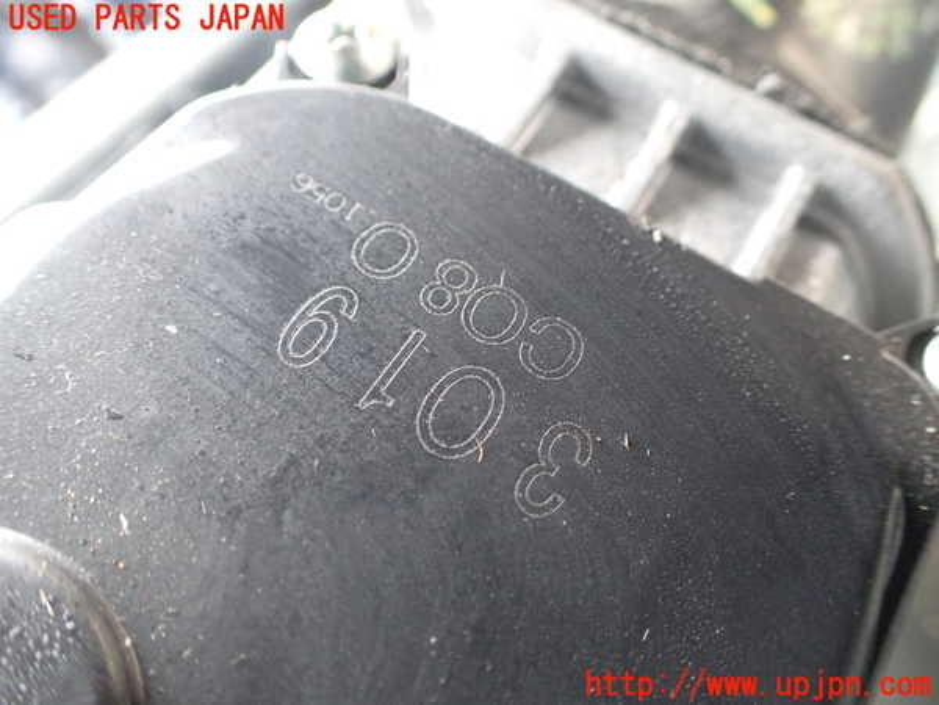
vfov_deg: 46.8
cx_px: 470
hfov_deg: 60.0
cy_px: 352
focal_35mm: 30
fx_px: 814
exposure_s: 1/100
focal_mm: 5.4
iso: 800
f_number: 2.3
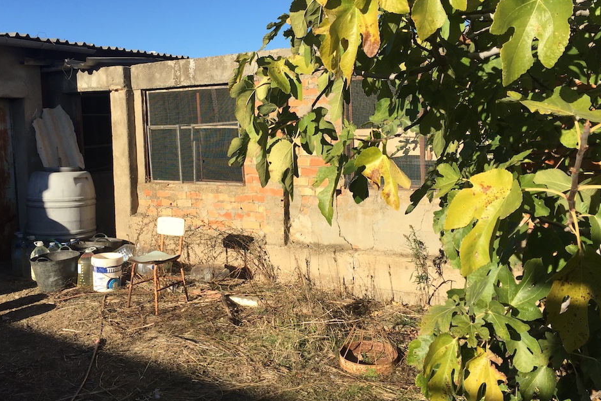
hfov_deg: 57.2
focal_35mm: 33
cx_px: 281
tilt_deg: -5.2
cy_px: 183
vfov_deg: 39.9
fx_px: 551
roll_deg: +1.0
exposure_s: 1/1647
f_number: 2.2
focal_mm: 4.15
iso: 32
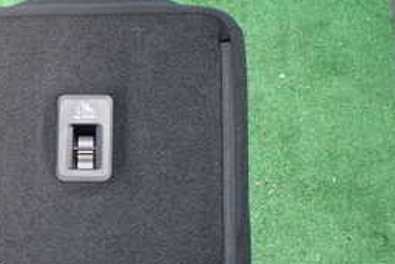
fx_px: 856
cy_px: 287
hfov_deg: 25.6
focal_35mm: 78
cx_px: 86
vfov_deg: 17.0
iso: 200
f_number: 2.4
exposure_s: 1/50
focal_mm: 5.79
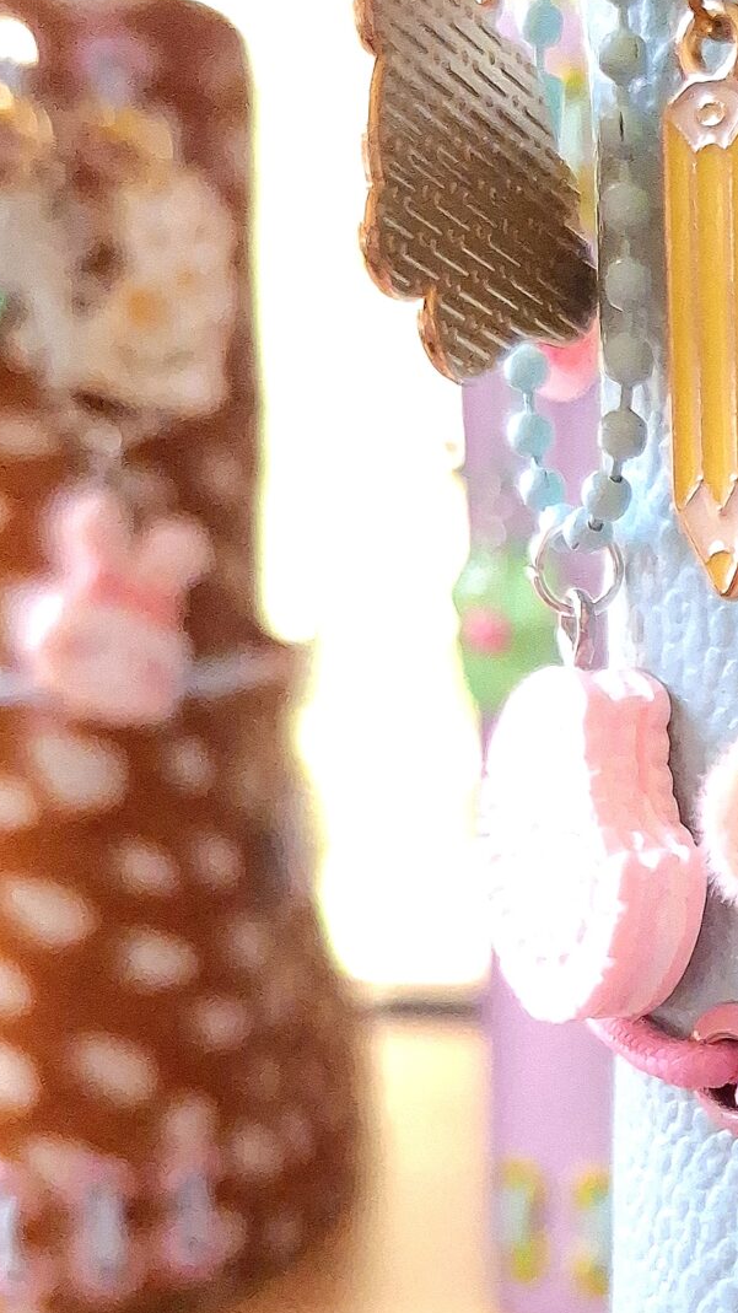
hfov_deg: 18.4
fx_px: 2088
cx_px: 1002
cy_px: 947
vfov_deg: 34.3
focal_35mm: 60
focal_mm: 5.54
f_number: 1.8
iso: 3200
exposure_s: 1/1000
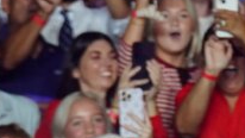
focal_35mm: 988
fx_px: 6420
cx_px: 348
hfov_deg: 2.2
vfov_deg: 1.2
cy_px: 30
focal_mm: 180
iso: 800
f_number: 3.5
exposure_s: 1/200
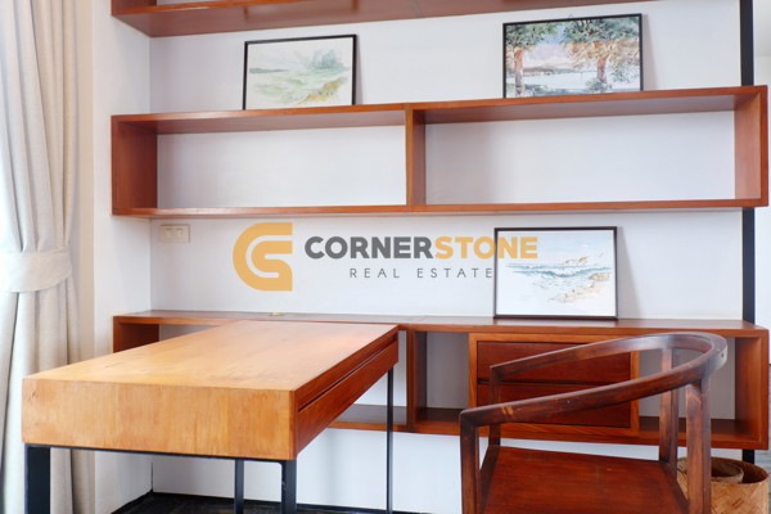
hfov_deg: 58.7
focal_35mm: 32
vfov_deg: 41.1
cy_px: 257
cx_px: 386
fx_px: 685
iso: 200
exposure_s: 1/34
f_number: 4
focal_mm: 21.1
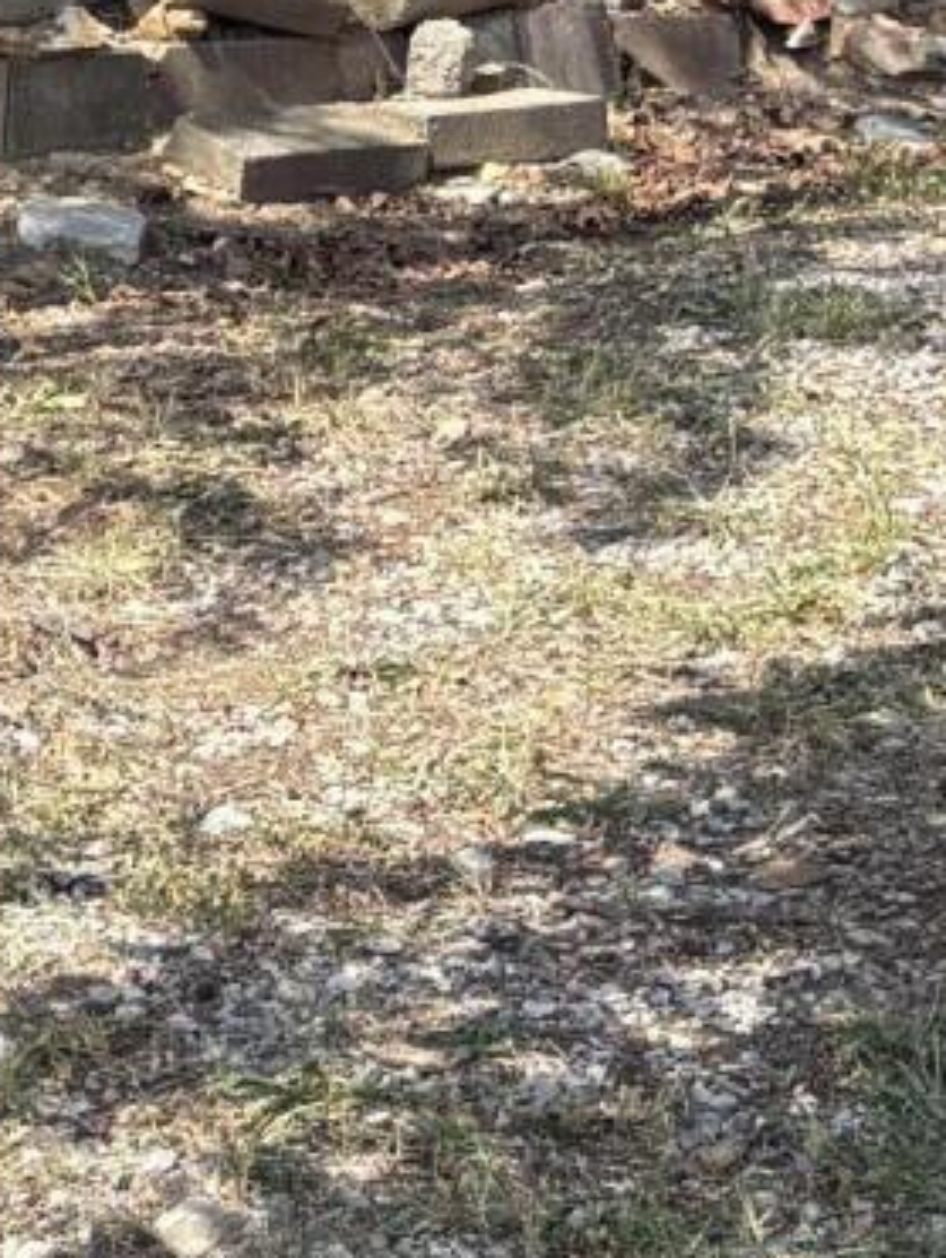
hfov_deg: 10.3
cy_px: -970
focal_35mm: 140
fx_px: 5093
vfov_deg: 12.8
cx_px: -383
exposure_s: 1/1016
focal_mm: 5.96
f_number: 1.6
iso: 50
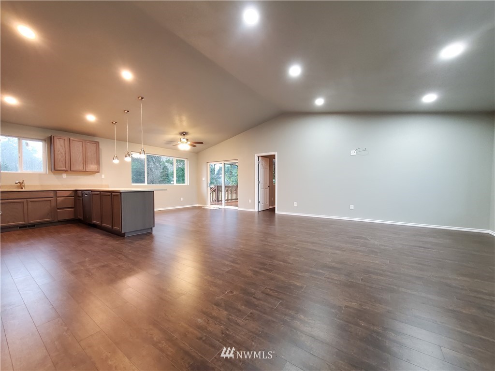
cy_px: 186
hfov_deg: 106.2
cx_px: 248
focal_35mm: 13
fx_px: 186
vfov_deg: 89.9
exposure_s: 1/29
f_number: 2.2
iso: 500
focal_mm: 1.8
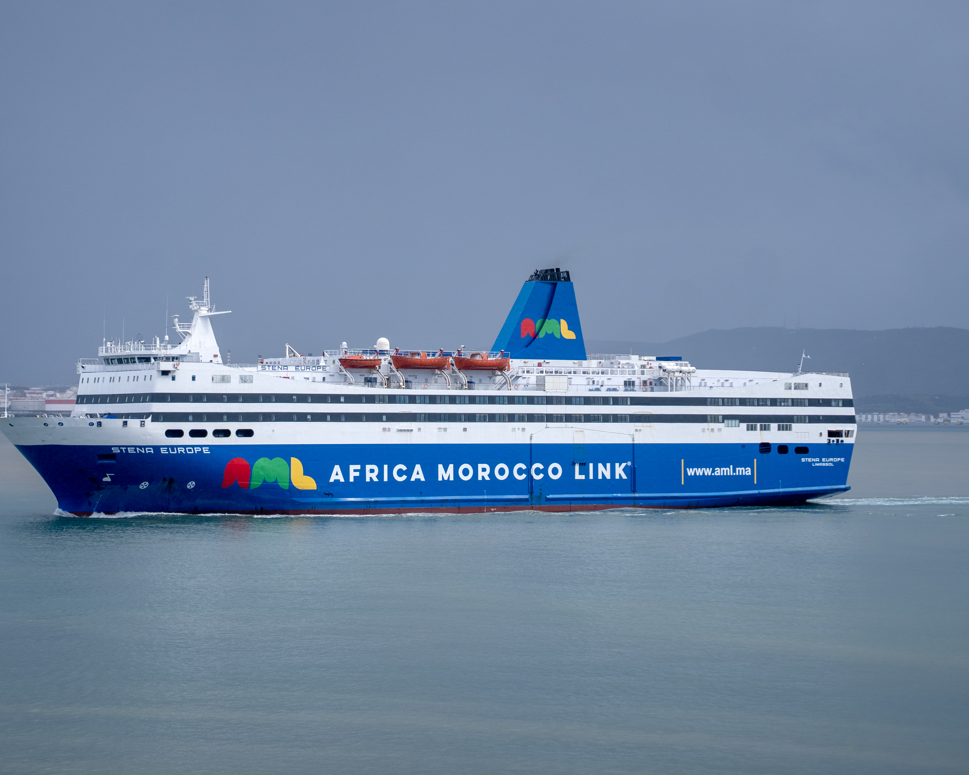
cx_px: 394
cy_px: 341
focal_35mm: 91
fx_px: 2610
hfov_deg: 21.0
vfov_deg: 16.9
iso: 800
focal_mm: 70
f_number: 2.8
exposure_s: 1/5000
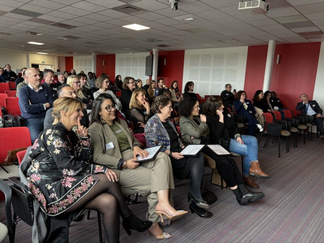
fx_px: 243
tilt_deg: -10.0
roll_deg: -2.8
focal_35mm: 26
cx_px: 162
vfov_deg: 53.1
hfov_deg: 67.3
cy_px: 122
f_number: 1.6
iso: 125
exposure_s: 1/100
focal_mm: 5.96
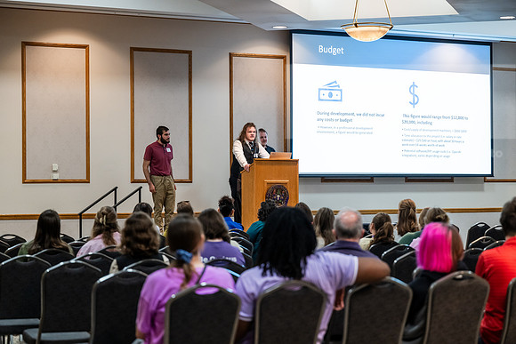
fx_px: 1190
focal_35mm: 83
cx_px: 258
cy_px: 172
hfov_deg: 24.5
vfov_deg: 16.5
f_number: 3.2
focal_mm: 83
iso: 1600
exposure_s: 1/200
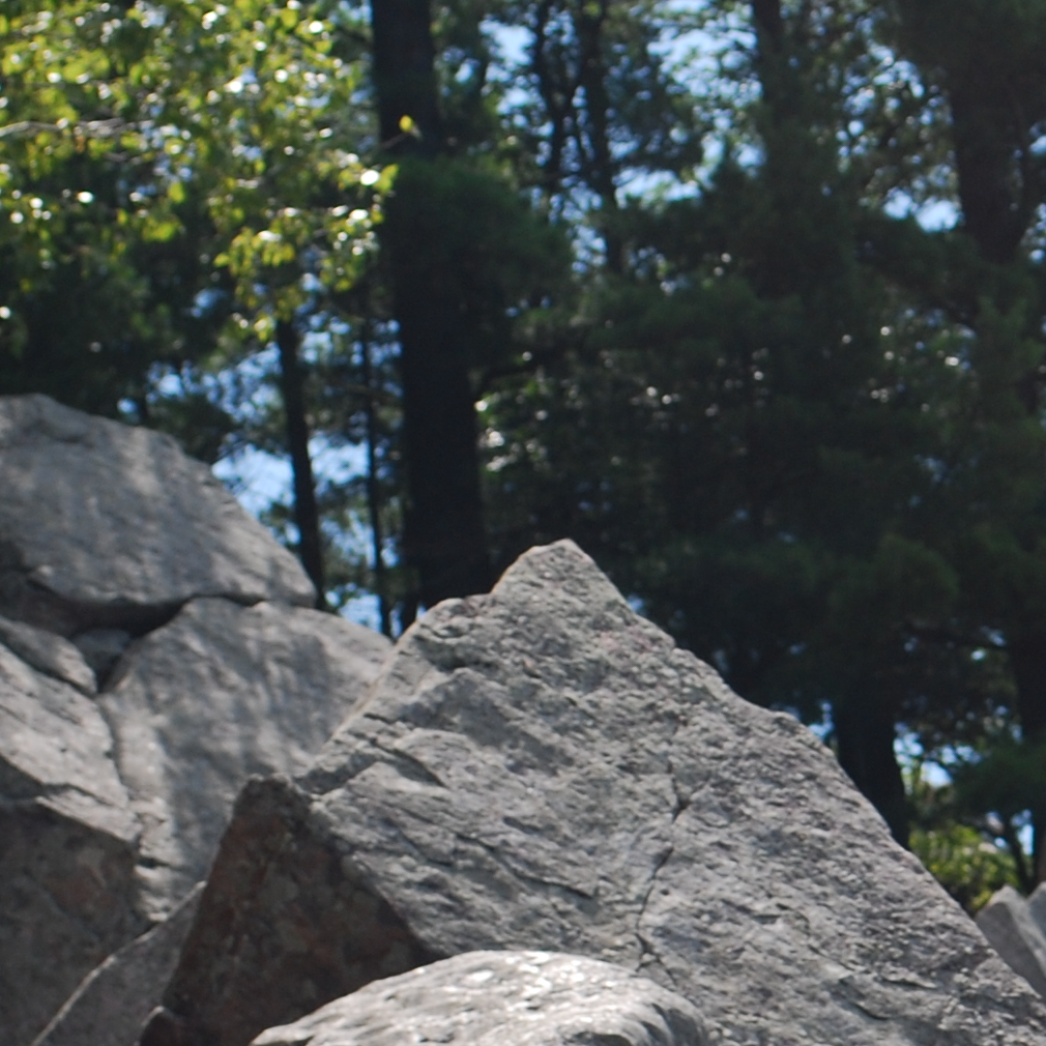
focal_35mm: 225
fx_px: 7692
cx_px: 1486
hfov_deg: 7.7
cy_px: 639
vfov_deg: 7.8
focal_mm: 46
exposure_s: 1/125
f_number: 5.6
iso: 140
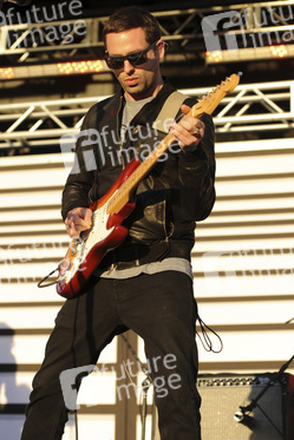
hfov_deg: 18.2
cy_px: 205
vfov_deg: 27.0
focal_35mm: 75
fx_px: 918
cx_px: 155
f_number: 4
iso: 200
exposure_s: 1/500
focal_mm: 70
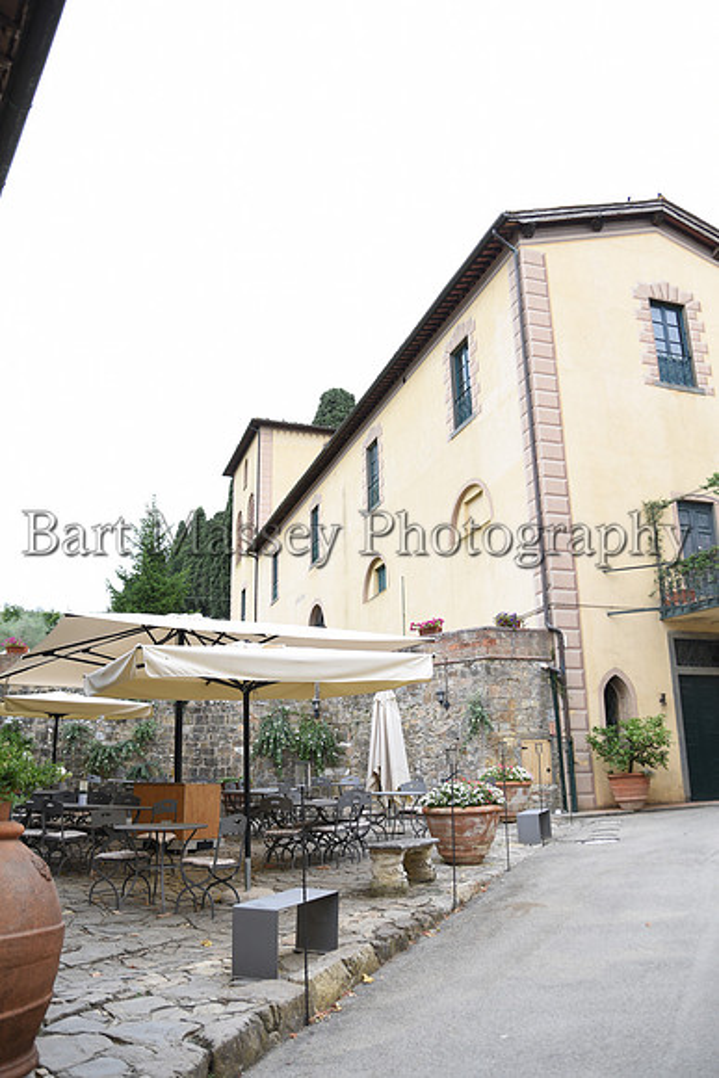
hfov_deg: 46.4
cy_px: 539
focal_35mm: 28
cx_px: 360
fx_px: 838
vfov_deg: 65.5
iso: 64
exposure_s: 1/160
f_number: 3.5
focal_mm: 28
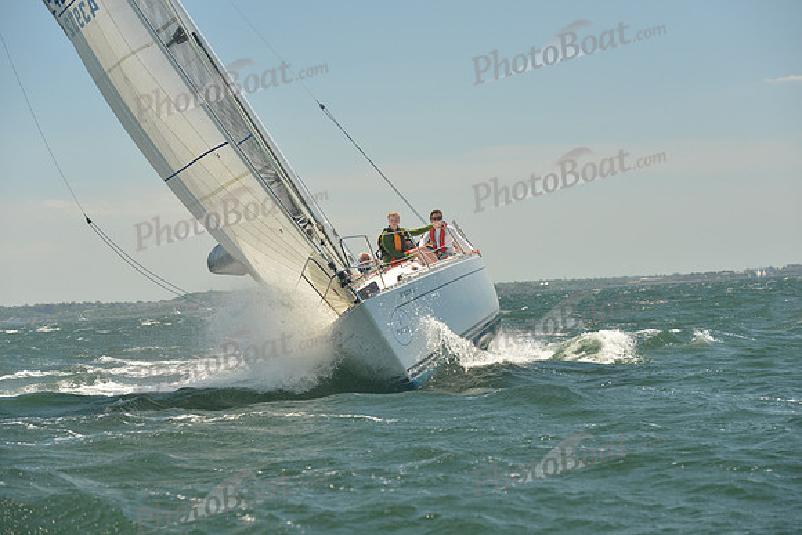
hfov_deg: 18.3
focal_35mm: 112
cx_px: 401
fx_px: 2496
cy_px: 268
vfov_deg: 12.2
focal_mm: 112
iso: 400
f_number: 5.6
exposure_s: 1/800
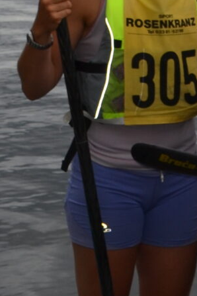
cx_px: 654
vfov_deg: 9.8
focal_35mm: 206
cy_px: -110
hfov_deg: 6.0
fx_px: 1691
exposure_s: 1/200
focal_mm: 24
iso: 100
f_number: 8
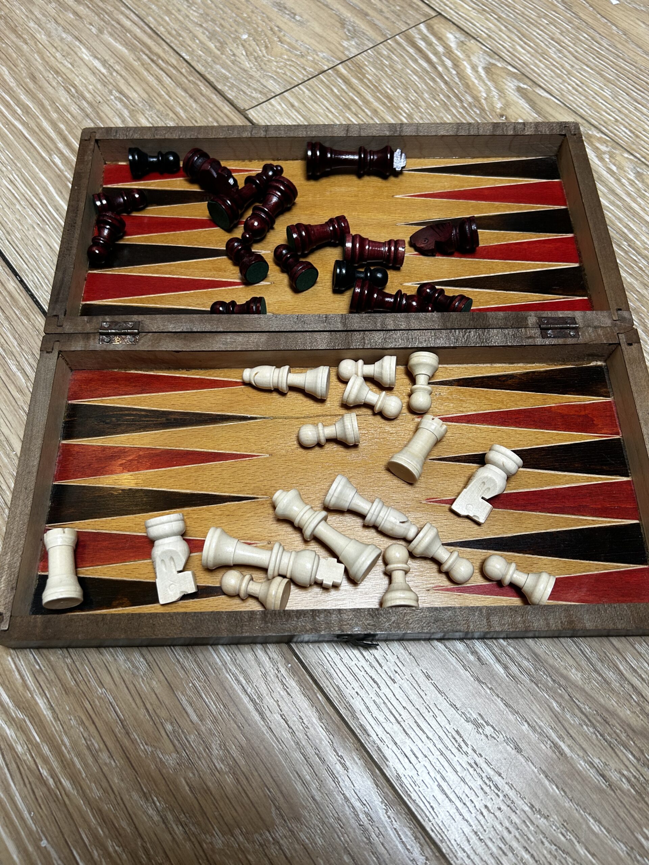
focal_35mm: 26
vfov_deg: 67.3
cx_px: 324
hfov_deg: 53.1
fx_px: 650
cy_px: 432
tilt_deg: -64.3
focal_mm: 5.7
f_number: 1.5
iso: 125
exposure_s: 1/86
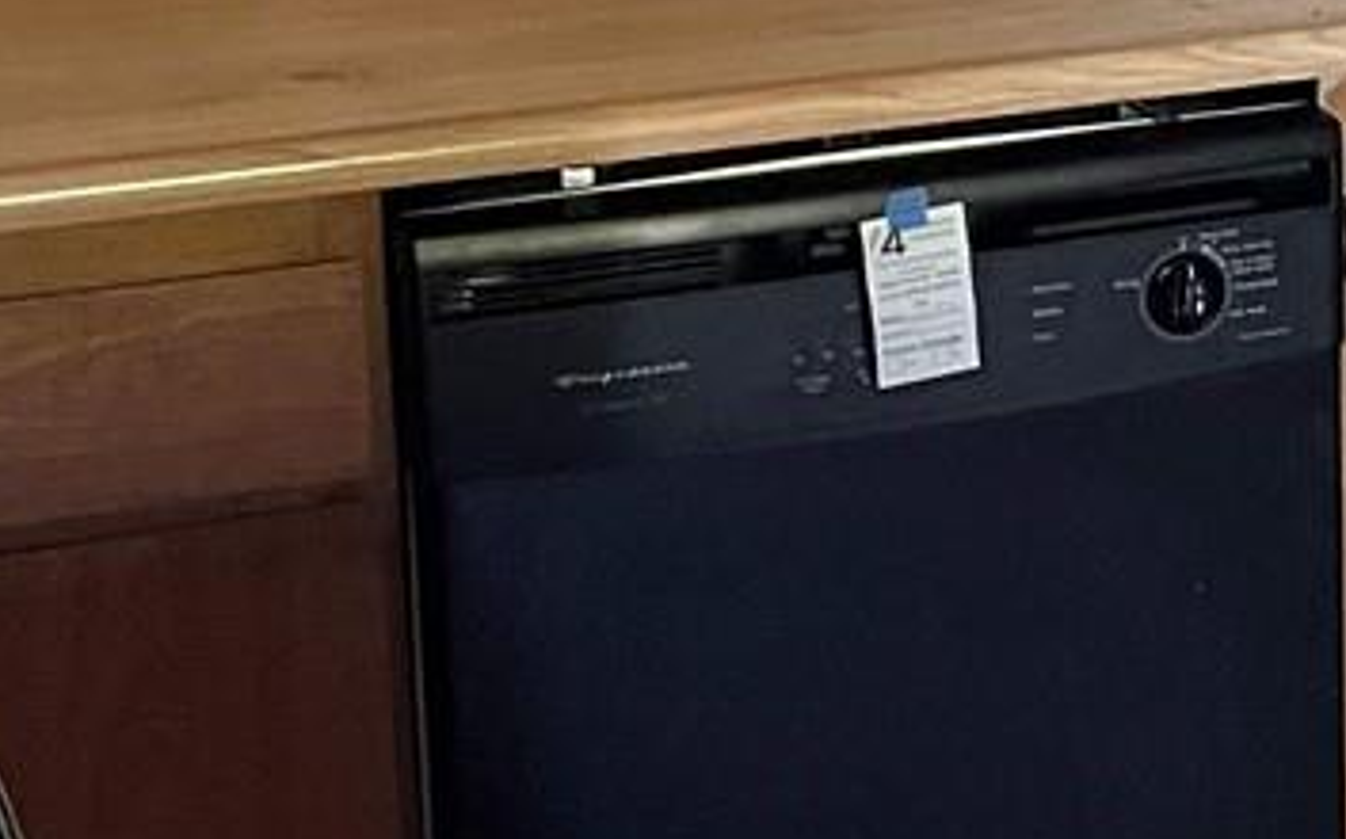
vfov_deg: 10.4
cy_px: 0
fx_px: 4582
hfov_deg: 16.1
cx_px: 1552
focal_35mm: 125
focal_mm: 5.7
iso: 500
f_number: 1.5
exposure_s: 1/60
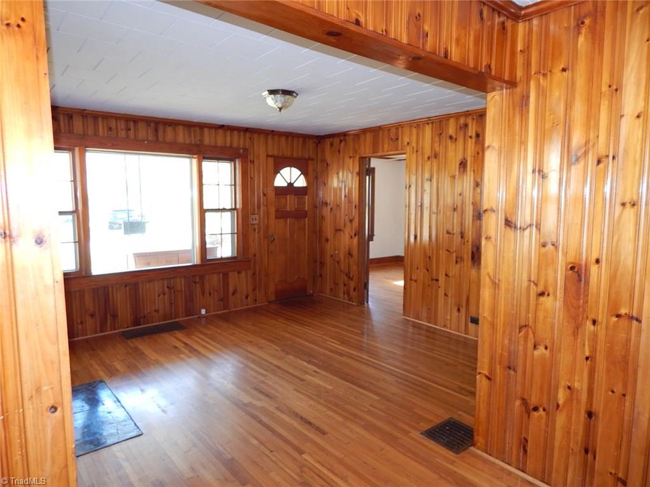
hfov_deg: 76.4
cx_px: 325
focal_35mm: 22
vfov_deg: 61.1
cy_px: 244
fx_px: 413
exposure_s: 1/30
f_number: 3
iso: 180
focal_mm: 4
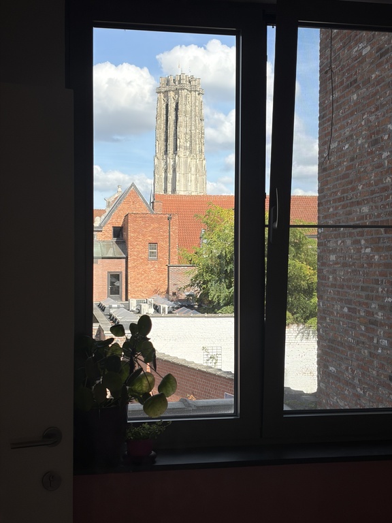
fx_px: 785
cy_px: 262
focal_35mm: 52
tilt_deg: +0.3
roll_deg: -0.3
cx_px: 196
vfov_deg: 36.8
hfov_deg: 28.0
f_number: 1.6
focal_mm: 5.96
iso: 32
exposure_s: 1/2212
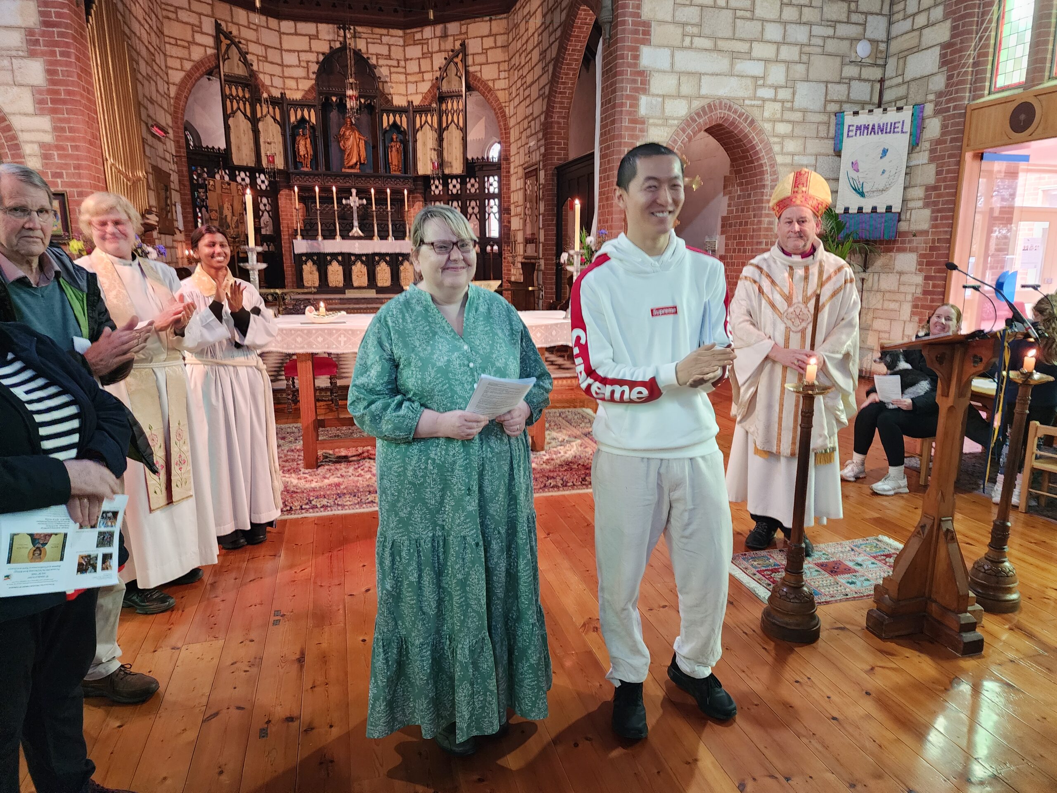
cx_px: 528
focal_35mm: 23
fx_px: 702
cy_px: 396
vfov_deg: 58.9
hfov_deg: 73.9
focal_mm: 6.4
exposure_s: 1/100
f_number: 1.8
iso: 800
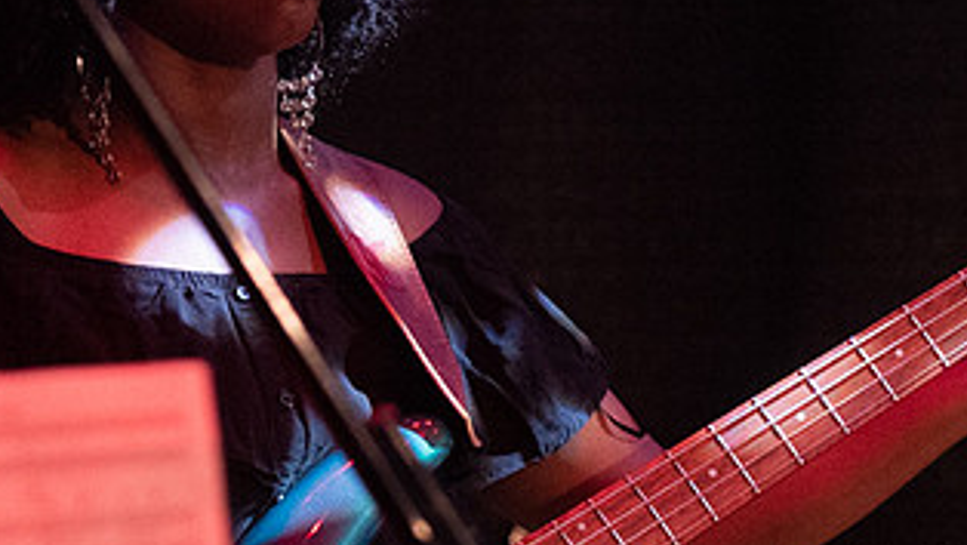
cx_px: 344
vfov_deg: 2.9
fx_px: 10775
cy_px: -21
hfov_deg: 5.1
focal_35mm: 420
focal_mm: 125
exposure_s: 1/200
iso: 6400
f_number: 2.8
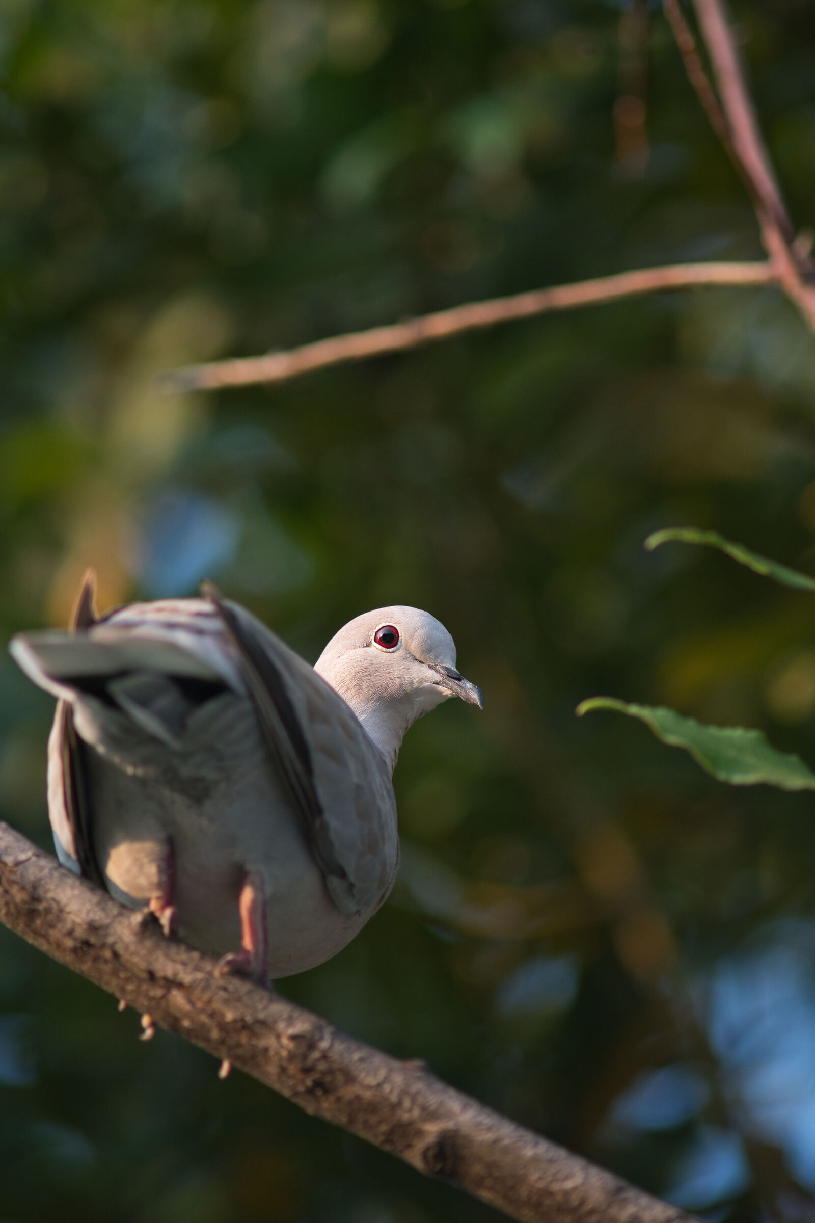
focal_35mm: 450
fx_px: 15280
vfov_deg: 4.6
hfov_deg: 3.1
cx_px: 408
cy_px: 612
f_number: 4
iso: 360
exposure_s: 1/320
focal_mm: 300
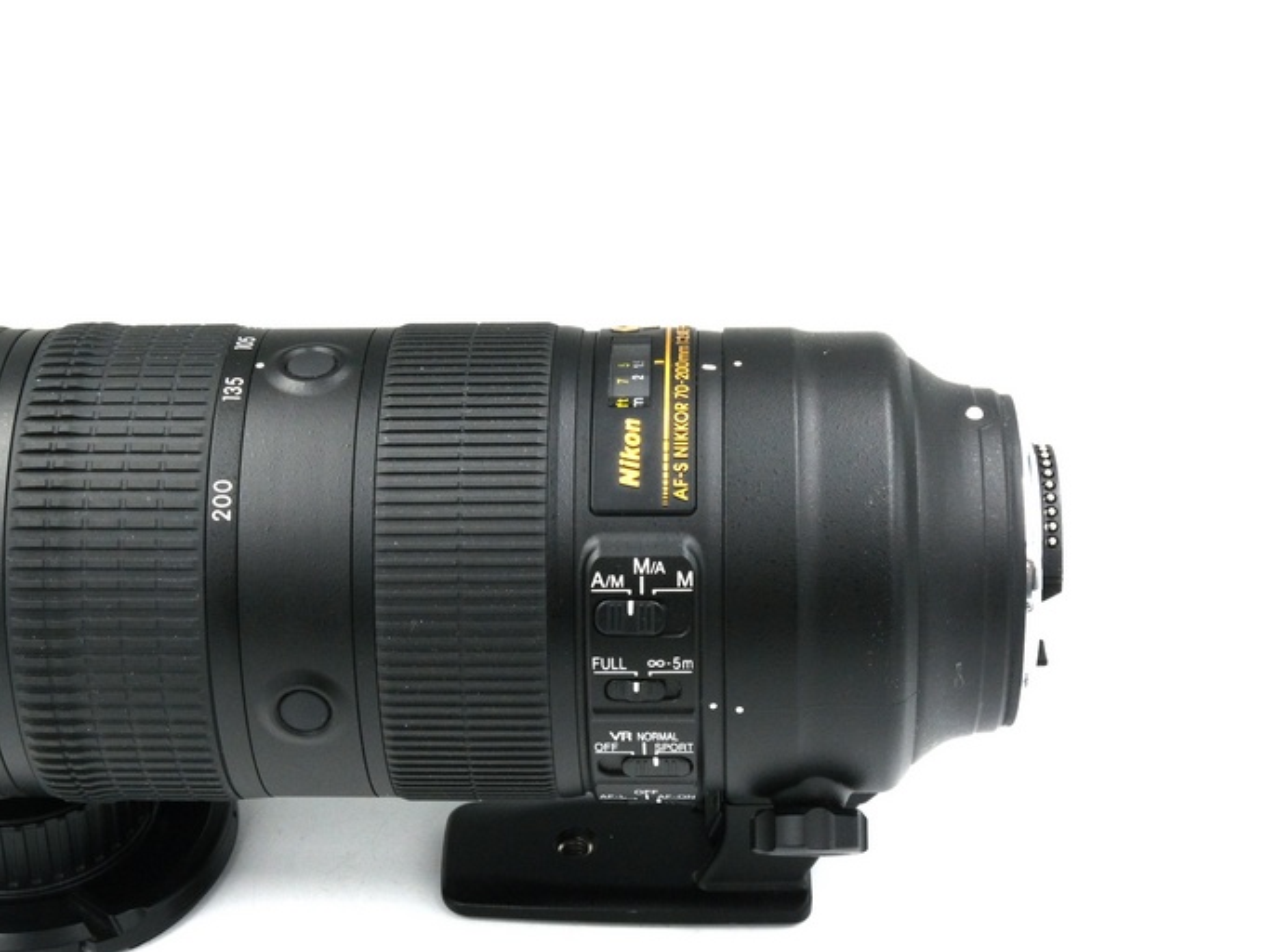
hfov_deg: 25.5
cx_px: 439
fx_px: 2788
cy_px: 462
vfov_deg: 19.4
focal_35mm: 76
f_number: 14
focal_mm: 35.8
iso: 800
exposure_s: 1/125
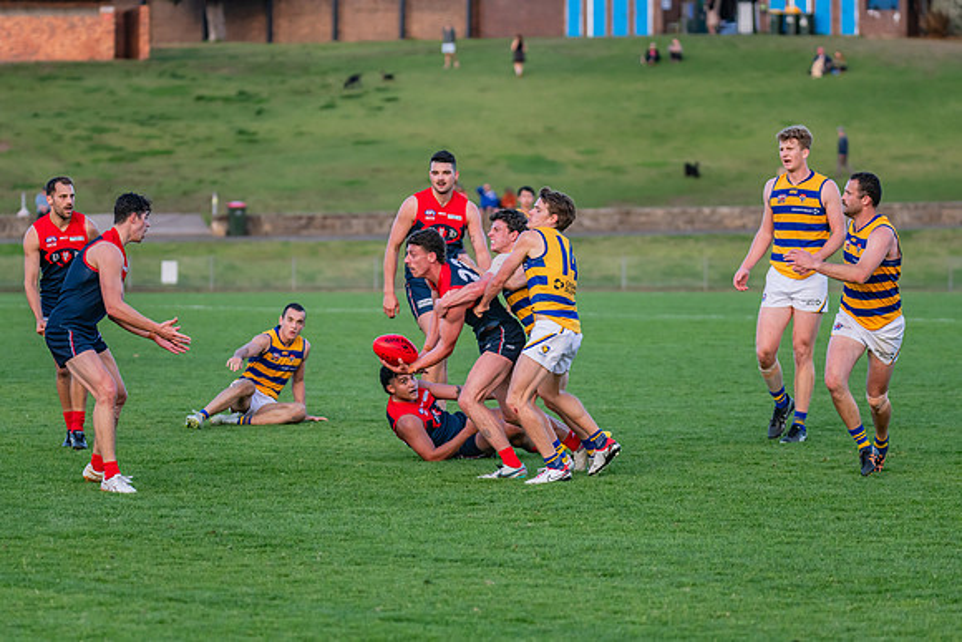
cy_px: 321
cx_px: 481
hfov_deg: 10.4
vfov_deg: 7.0
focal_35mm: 197
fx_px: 5261
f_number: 4
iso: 1250
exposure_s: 1/1250
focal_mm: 190
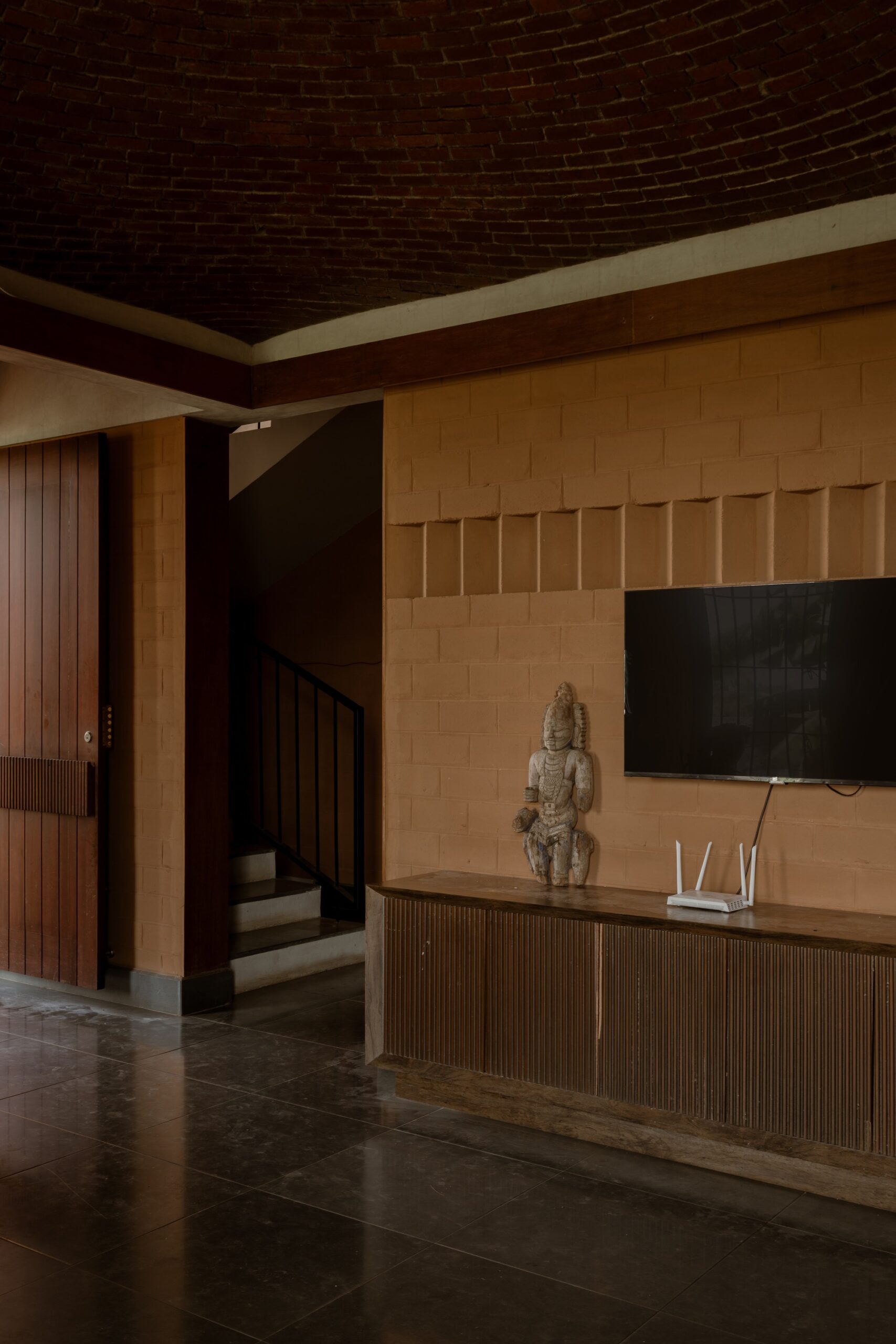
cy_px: 672
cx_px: 448
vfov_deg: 54.4
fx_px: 1306
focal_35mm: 35
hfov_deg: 37.9
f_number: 8
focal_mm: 35
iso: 100
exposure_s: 2
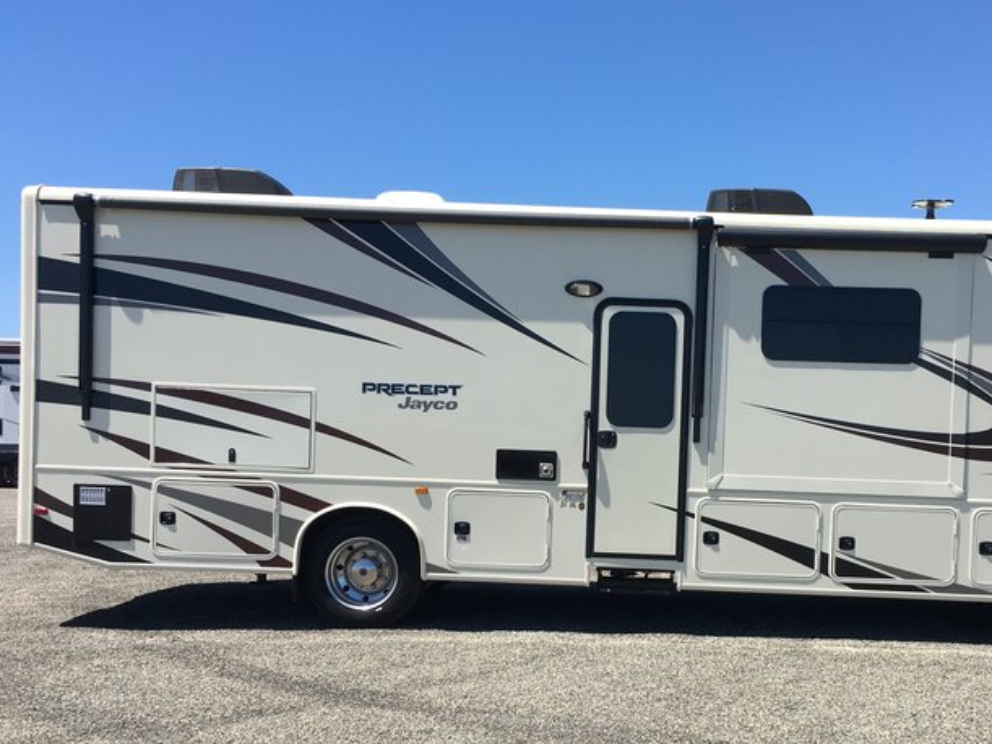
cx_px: 636
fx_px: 1089
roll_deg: -0.4
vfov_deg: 37.5
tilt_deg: -3.5
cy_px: 463
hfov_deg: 48.4
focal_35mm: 38
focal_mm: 4.15
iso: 25
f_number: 2.2
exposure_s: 1/1241
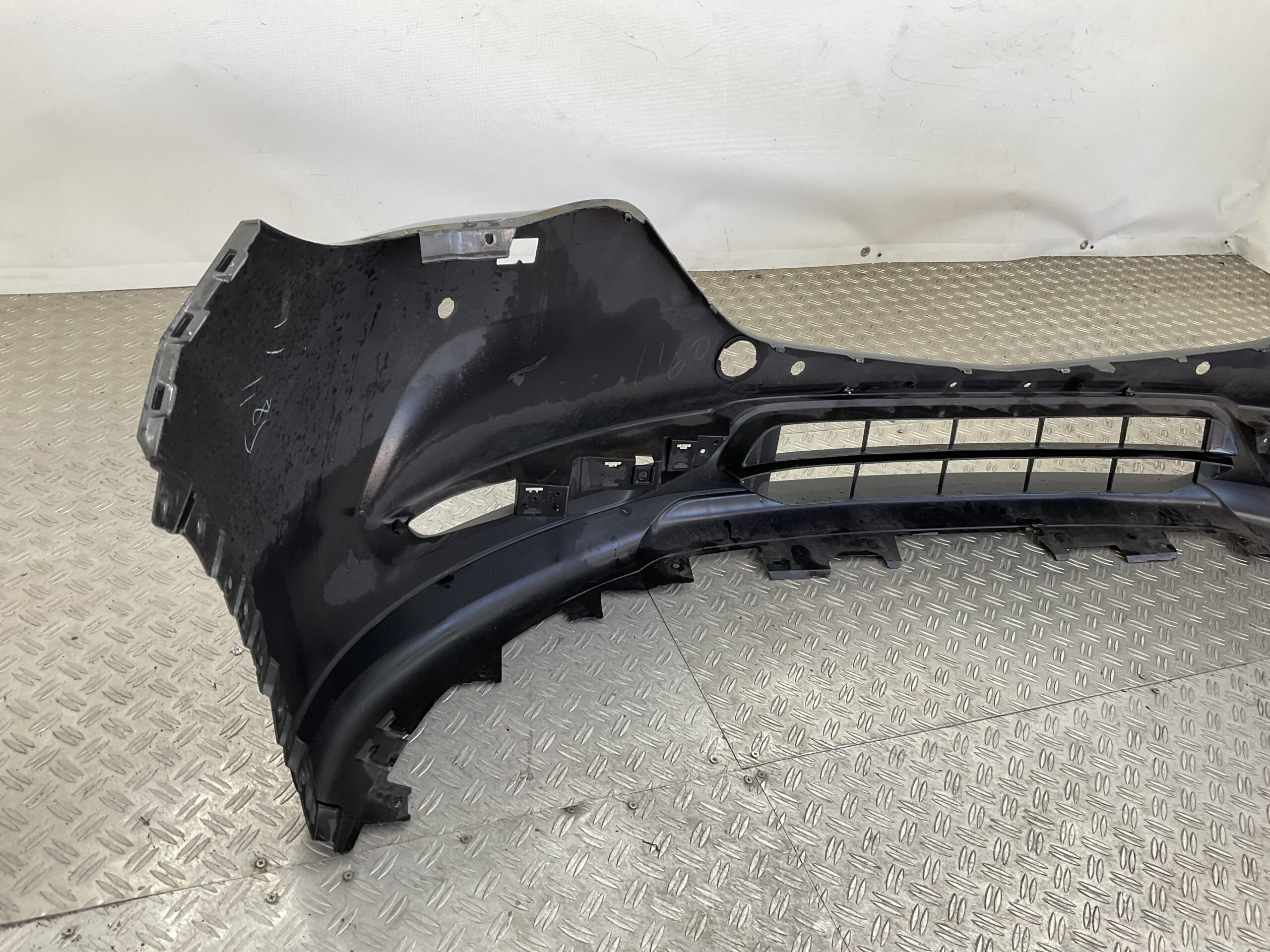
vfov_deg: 48.2
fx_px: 1064
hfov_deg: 61.7
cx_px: 635
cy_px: 476
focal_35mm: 29
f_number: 1.8
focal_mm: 3
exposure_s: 1/100
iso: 25
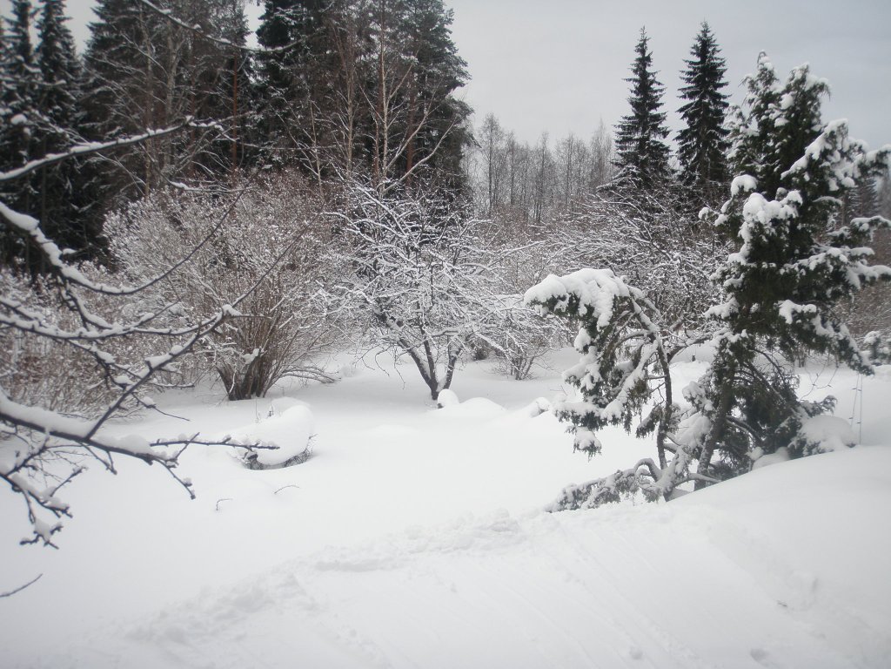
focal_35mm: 38
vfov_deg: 37.7
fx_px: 978
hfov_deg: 49.0
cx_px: 446
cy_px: 334
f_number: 3.5
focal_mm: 6.7
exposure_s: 1/30
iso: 64
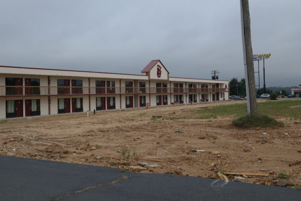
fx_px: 301
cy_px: 88
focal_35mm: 36
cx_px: 134
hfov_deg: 53.0
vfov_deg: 36.8
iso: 100
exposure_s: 1/320
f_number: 6.3
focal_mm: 20
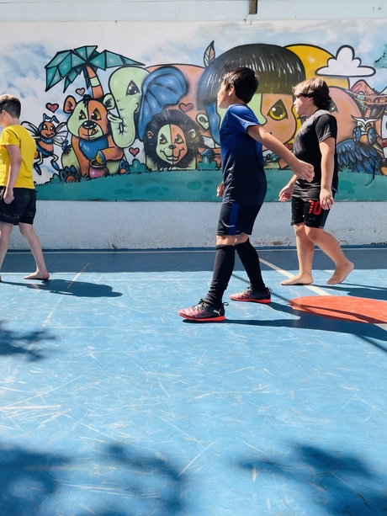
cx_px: 194
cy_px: 258
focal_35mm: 26
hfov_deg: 53.1
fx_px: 387
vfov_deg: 67.3
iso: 50
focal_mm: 4.2
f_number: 1.6
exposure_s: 1/369
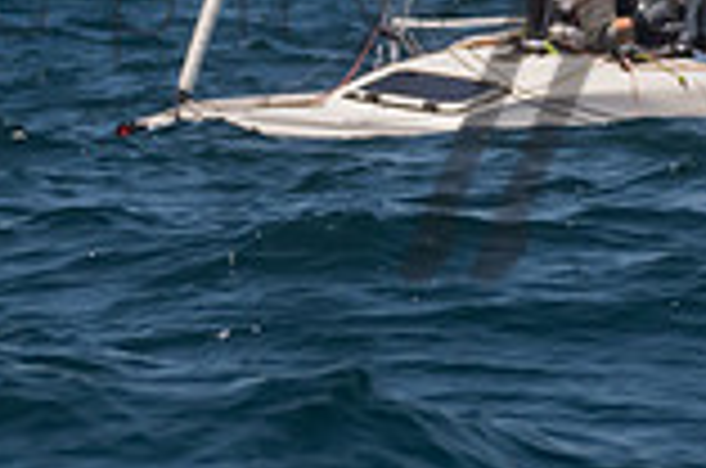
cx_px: 178
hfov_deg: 1.2
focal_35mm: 1722
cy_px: -341
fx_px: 33702
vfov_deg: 0.8
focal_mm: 300
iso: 640
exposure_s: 1/1000
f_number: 14
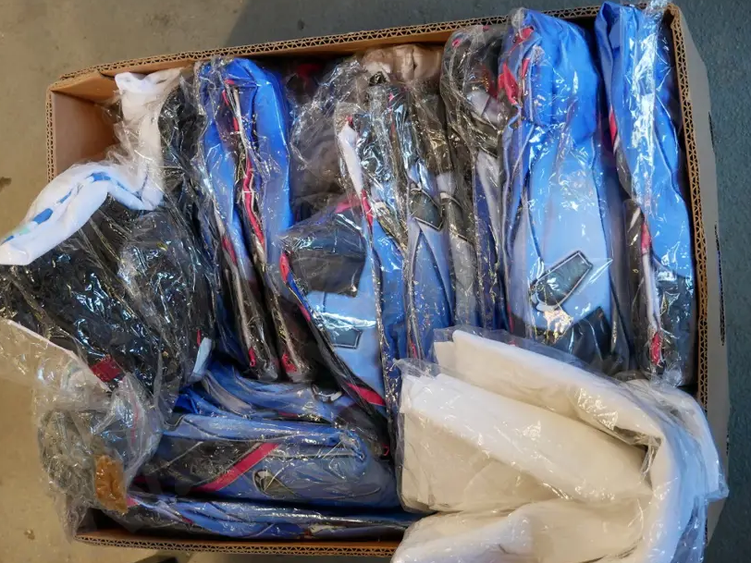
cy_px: 332
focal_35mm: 58
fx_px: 1258
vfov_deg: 25.2
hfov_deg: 33.2
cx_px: 360
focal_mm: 23
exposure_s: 1/60
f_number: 4.3
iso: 1250
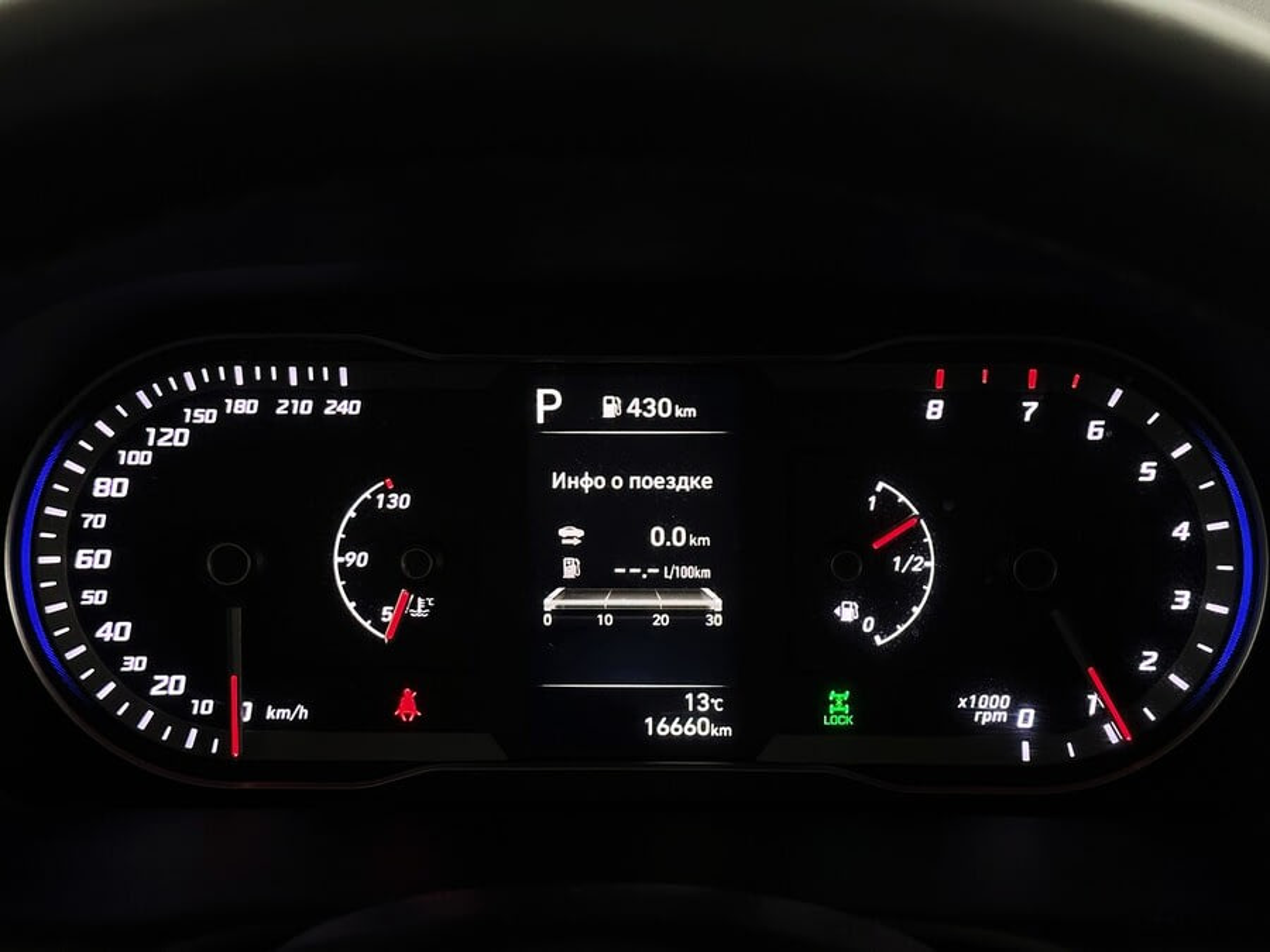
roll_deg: -0.2
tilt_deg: -24.8
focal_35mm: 48
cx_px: 635
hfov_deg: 39.7
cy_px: 476
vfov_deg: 30.3
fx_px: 1761
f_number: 1.78
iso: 200
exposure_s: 1/50
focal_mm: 6.86
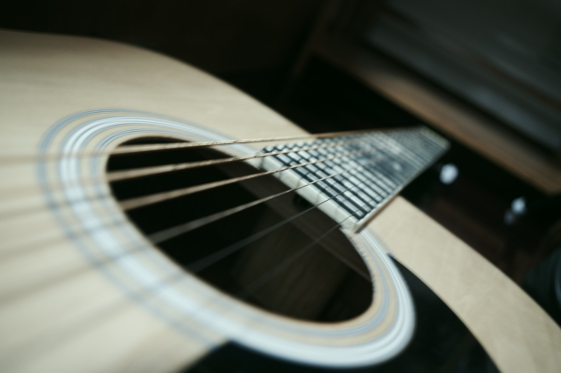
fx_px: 483
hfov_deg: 60.3
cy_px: 186
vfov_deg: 42.3
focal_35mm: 31
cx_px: 280
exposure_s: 1/5
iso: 2000
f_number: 4
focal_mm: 21.25
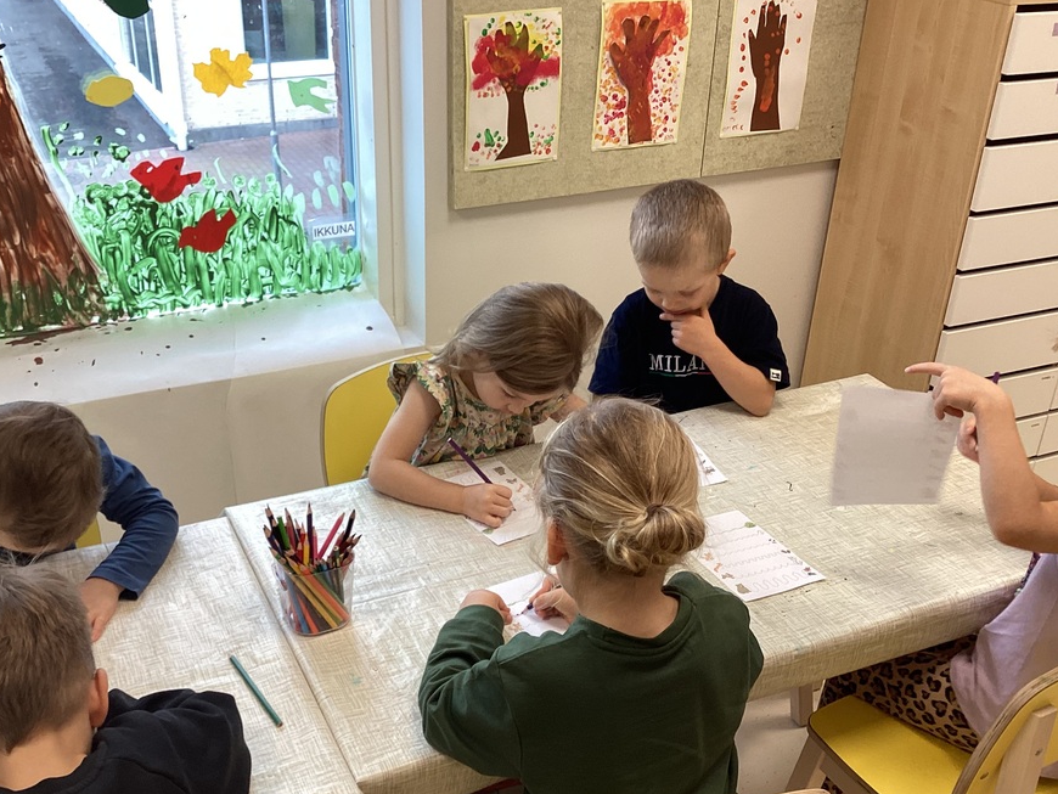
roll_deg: -0.9
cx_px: 477
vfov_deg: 37.7
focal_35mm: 38
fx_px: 1162
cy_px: 455
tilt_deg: -30.4
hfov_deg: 48.9
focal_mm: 3.3
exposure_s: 1/60
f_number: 2.4
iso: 64
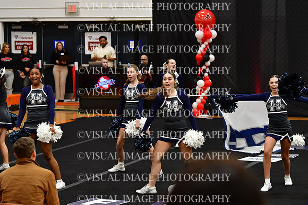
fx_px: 1181
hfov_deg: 14.9
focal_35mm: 138
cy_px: 102
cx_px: 154
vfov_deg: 9.9
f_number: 4
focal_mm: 92
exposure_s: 1/500
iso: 4000
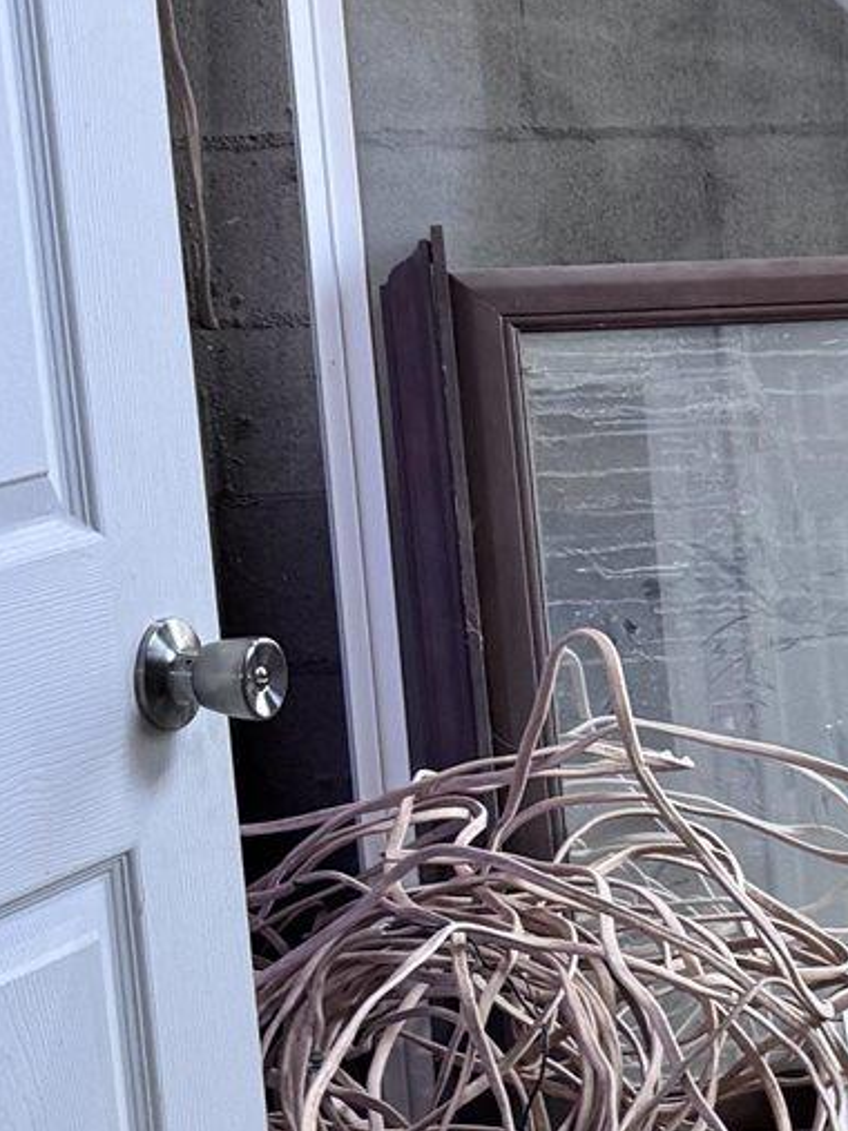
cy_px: 776
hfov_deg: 12.3
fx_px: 3562
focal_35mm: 109
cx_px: 1584
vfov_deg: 18.0
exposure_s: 1/60
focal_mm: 6.76
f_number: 1.78
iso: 125
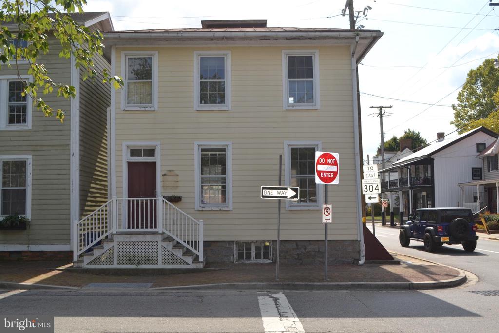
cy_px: 166
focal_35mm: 33
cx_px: 250
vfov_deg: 40.0
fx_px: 457
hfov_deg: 57.2
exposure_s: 1/200
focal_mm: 22
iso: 100
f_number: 8
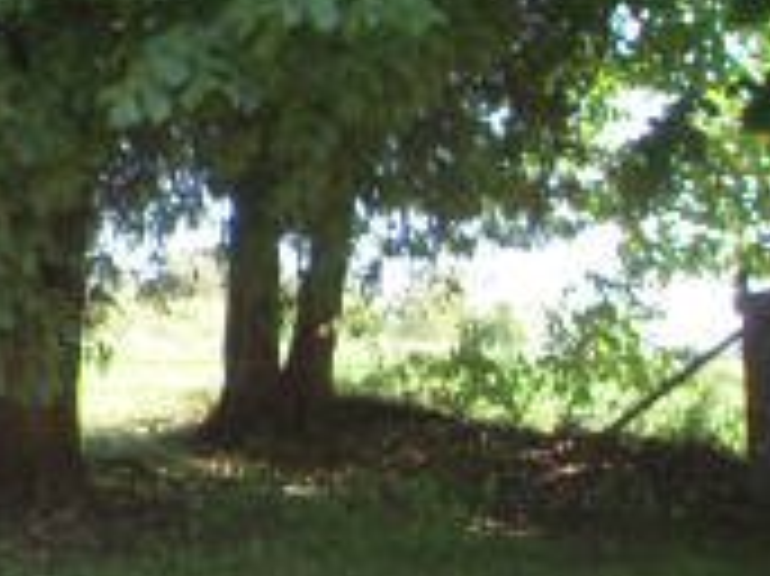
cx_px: -626
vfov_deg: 14.1
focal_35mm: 105
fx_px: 2334
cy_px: 324
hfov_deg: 15.9
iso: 100
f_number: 2.7
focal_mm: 5
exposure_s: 1/100
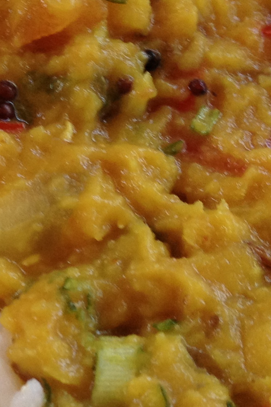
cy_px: 187
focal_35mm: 120
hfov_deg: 11.0
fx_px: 1355
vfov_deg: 17.1
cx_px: -123
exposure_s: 1/30
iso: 64
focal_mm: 4.28
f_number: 2.4
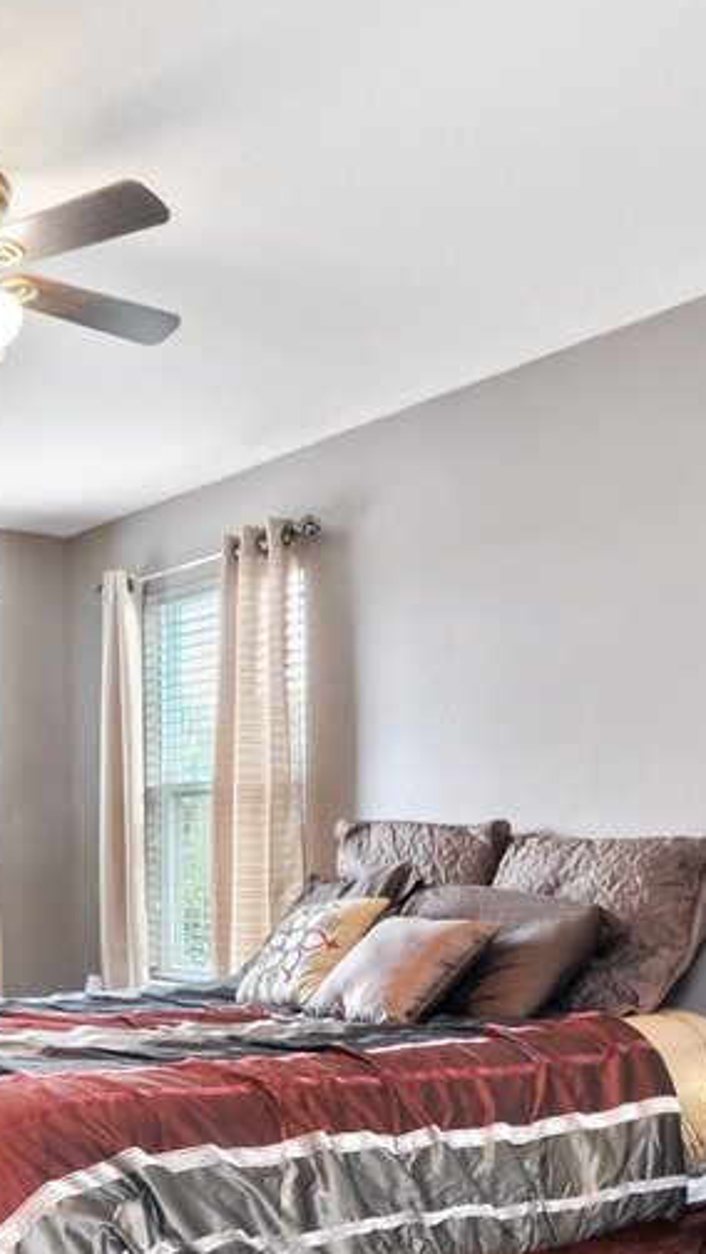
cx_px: 167
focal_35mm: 36
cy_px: 824
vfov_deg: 54.3
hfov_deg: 32.2
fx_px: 1196
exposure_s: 1/3
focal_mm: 10
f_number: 8
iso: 200
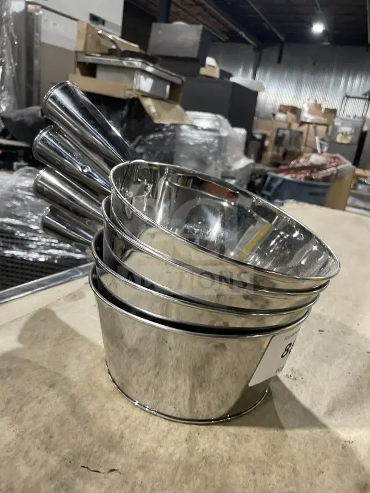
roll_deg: -7.7
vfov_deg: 67.3
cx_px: 185
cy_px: 246
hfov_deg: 53.1
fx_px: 370
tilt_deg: -18.7
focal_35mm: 26
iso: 200
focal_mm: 4.2
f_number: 1.6
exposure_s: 1/60
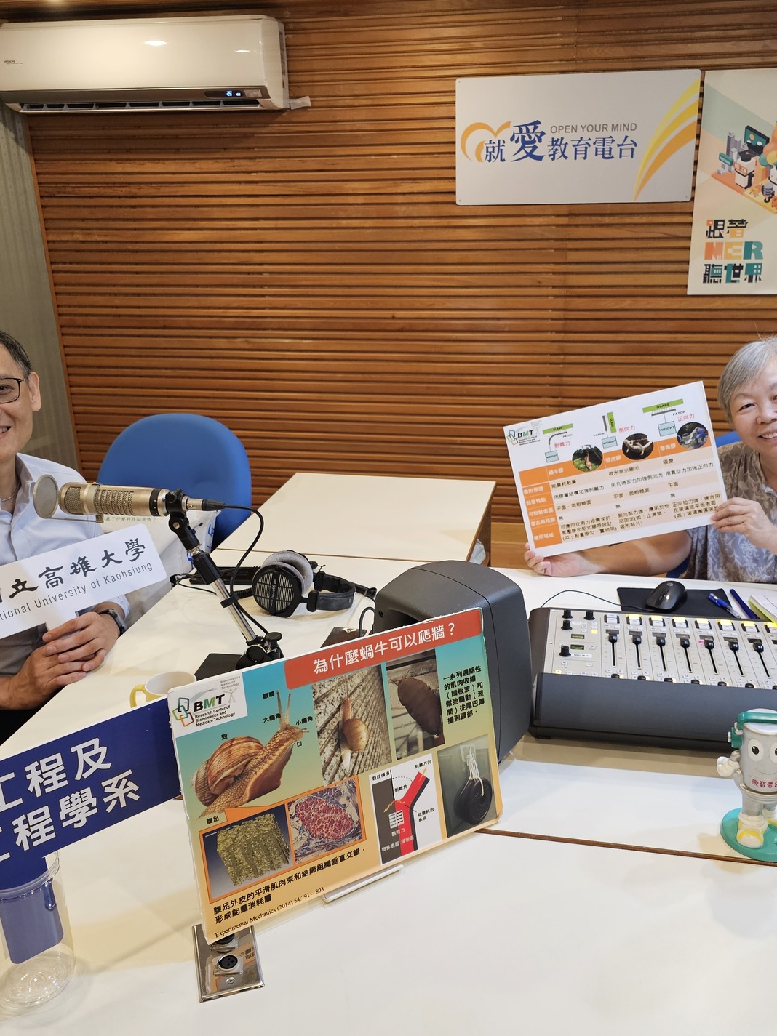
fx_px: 928
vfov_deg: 58.4
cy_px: 515
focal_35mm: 31
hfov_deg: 45.4
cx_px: 415
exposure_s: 1/120
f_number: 1.7
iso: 320
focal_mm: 6.3
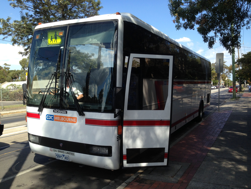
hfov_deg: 55.4
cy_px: 94
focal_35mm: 33
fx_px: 239
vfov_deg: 42.9
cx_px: 126
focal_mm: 4.12
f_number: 2.4
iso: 50
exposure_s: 1/809
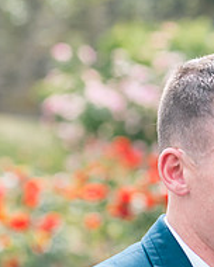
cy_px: 258
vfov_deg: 6.7
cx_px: 260
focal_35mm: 287
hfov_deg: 5.4
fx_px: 2272
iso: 80
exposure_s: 1/200
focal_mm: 100
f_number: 3.5
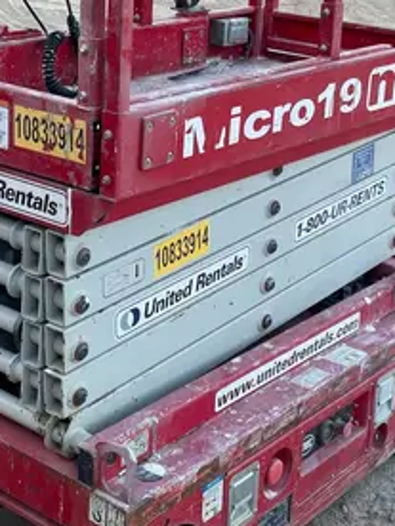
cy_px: 180
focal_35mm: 69
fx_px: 1050
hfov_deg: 21.3
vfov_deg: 28.0
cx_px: 151
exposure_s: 1/165
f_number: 1.6
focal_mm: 4.2
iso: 32
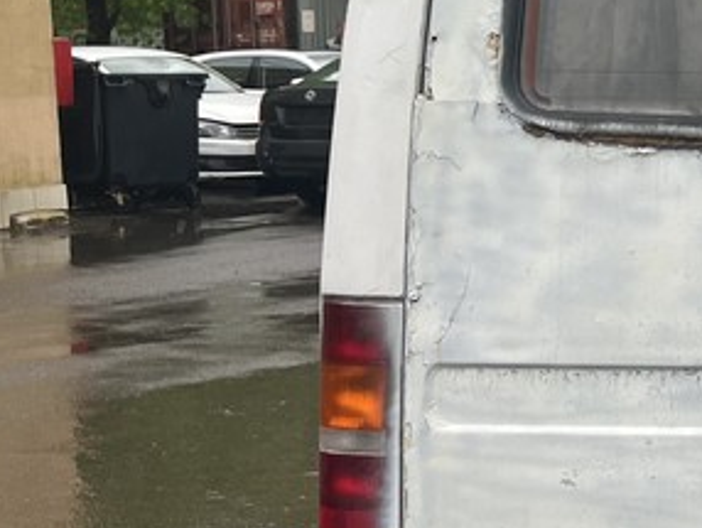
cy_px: 204
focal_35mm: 93
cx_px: 992
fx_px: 1888
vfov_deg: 15.9
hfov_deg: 19.0
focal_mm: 5.7
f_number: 1.5
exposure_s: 1/374
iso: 50
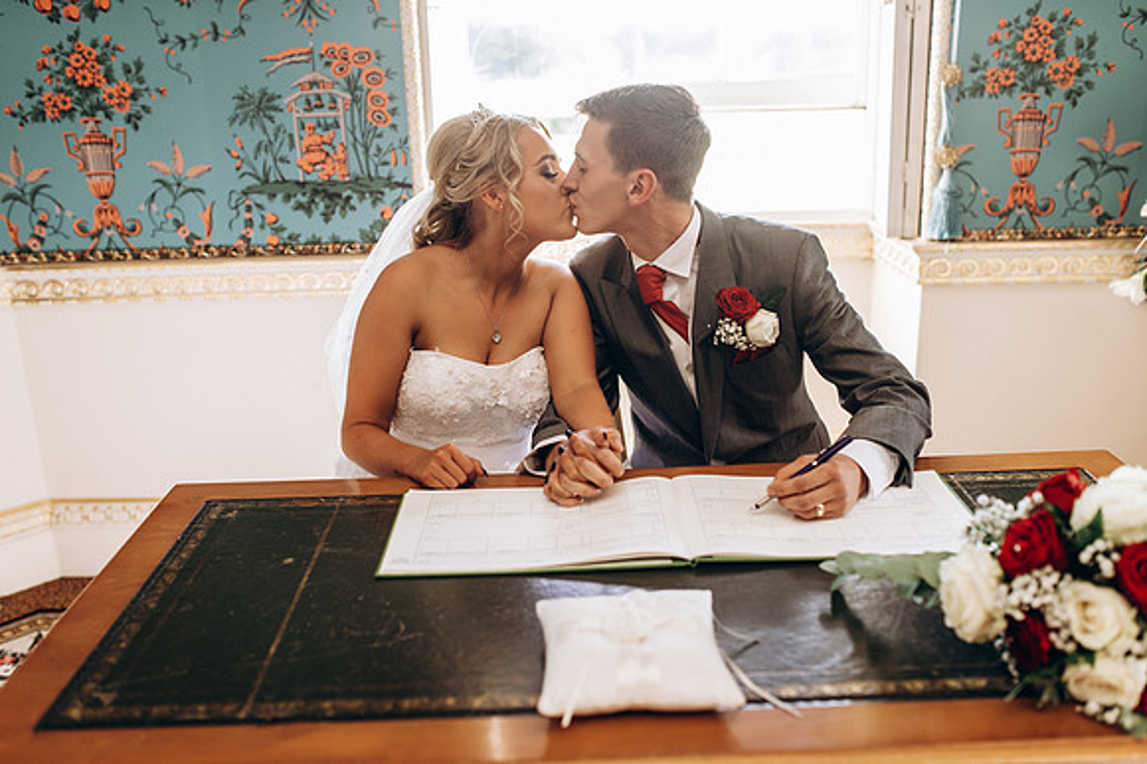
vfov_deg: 37.8
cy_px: 382
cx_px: 574
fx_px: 1114
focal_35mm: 35
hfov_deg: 54.5
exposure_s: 1/100
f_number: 2.5
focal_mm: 35
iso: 160
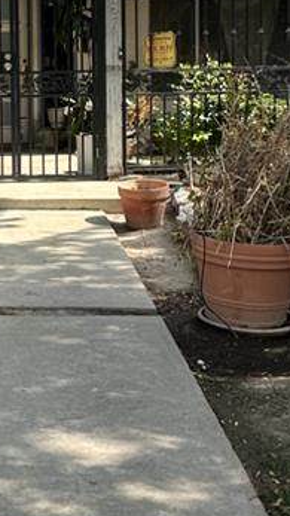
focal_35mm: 66
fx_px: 903
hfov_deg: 17.3
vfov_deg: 31.3
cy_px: 125
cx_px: -68
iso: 40
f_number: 2.2
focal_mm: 2.22
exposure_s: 1/842
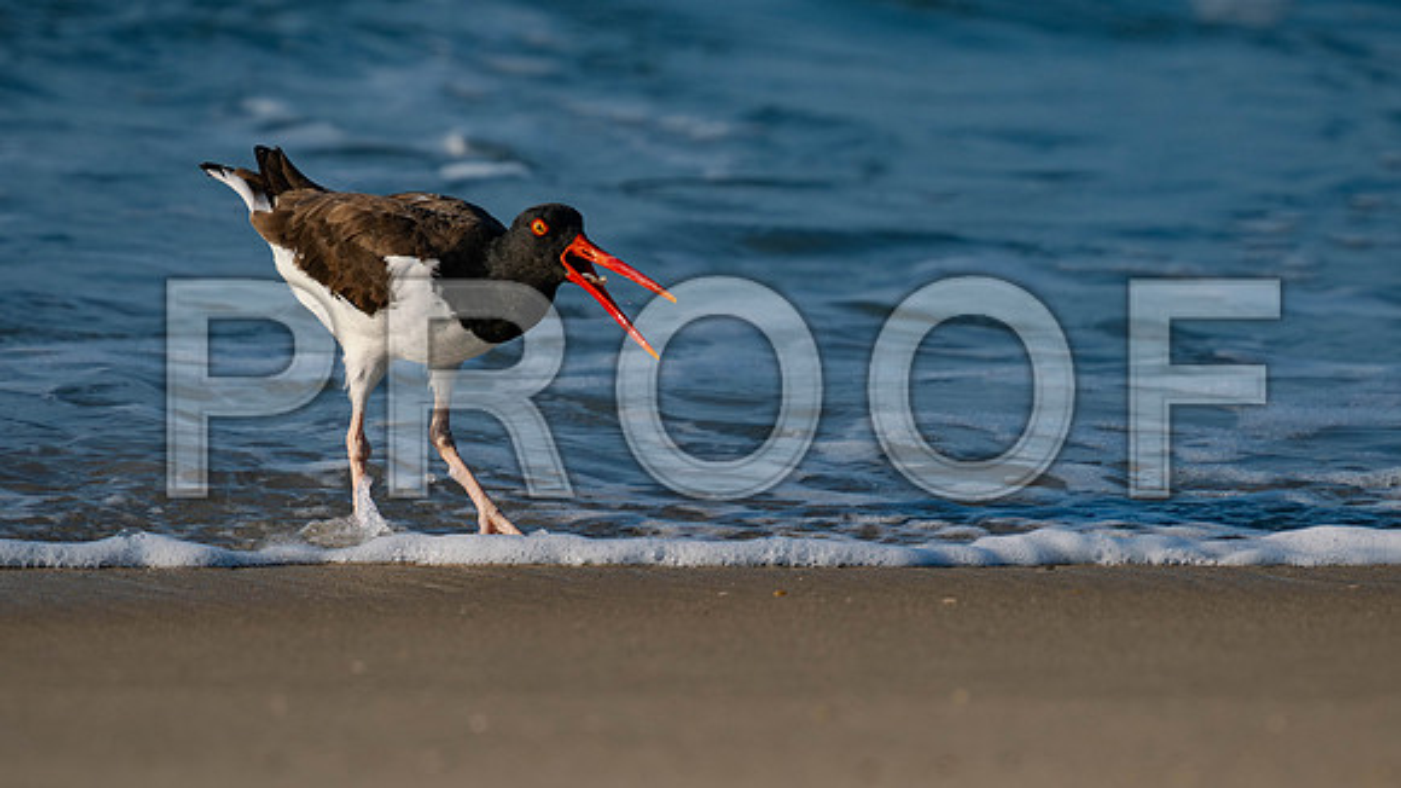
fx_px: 28078
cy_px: 525
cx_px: 697
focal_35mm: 756
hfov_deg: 2.9
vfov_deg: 1.6
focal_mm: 329
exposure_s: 1/3200
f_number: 6.3
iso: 640
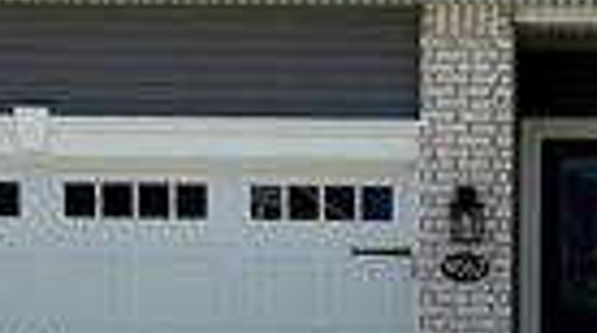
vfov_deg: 12.5
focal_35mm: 95
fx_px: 1501
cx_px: 147
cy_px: -15
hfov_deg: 22.3
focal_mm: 6.76
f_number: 1.78
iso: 80
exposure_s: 1/9091
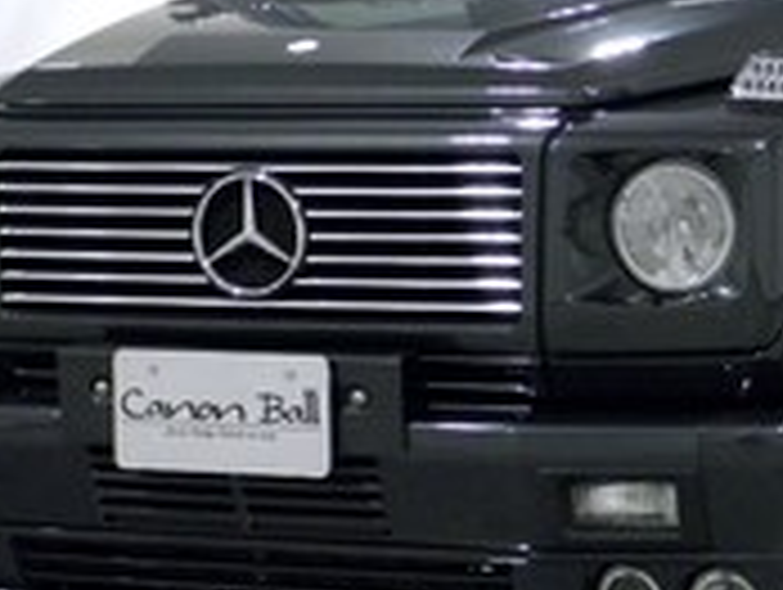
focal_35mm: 164
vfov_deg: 9.1
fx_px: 3715
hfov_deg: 12.0
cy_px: 169
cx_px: 616
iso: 250
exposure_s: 1/8
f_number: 4.3
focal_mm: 12.2
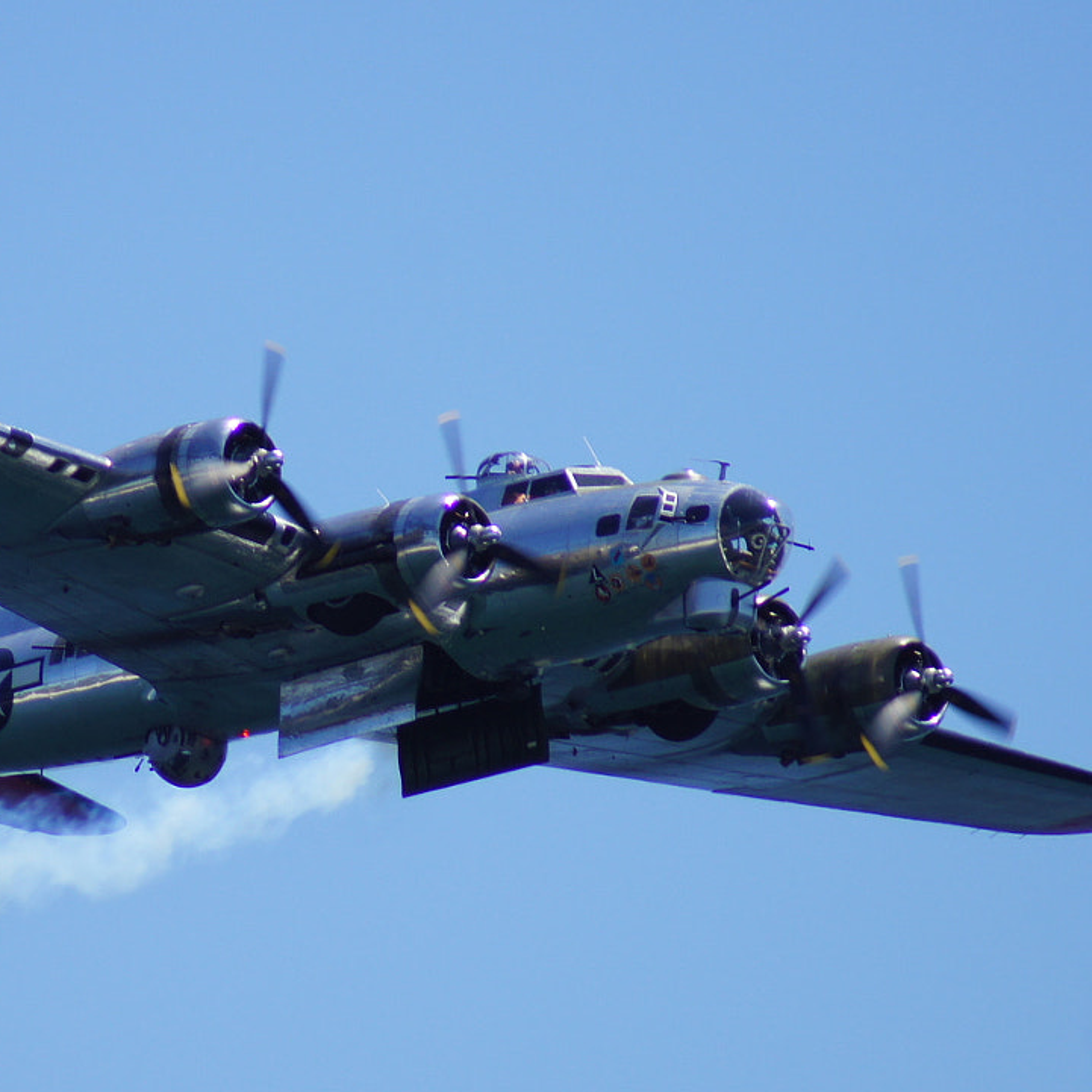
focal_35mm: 848
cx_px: 377
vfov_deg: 2.1
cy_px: 563
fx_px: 30265
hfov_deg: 2.1
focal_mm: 300
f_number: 6.3
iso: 100
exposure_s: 1/500
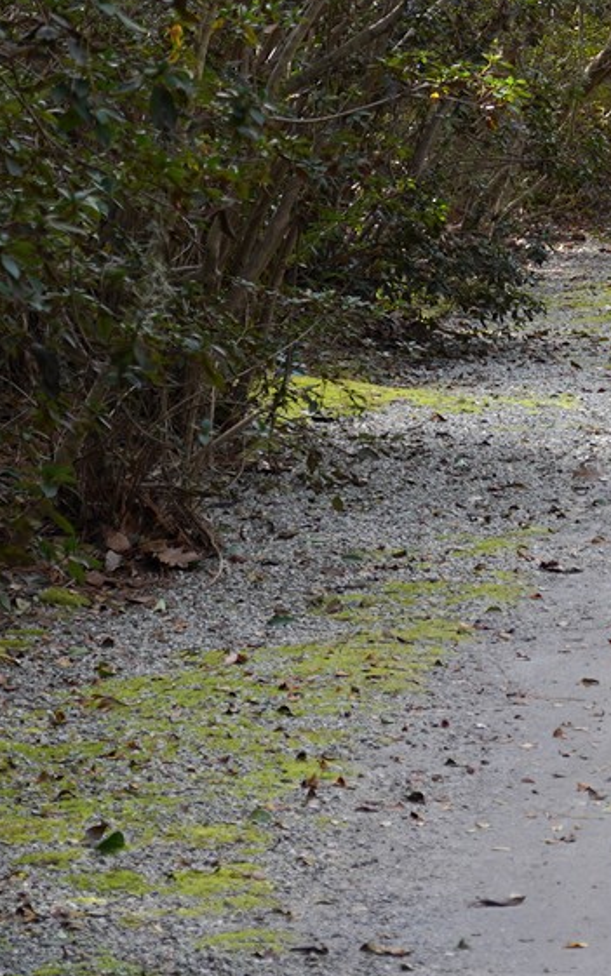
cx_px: 919
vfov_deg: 9.6
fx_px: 5804
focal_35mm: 218
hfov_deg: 6.0
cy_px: 23
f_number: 5.6
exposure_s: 1/100
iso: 200
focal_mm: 60
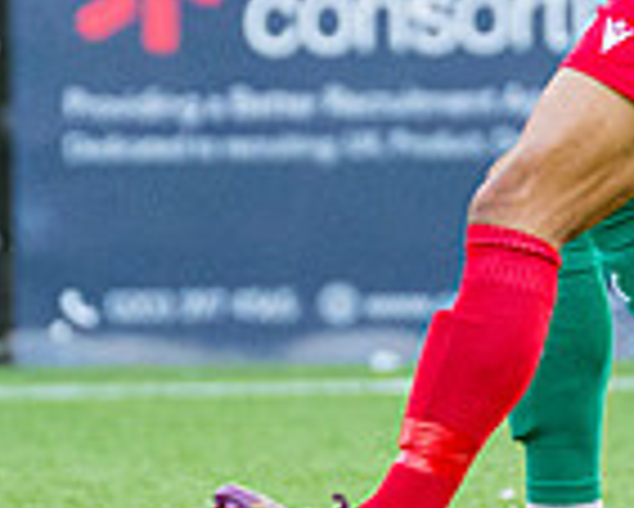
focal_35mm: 2000
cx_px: 466
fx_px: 37554
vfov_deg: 0.8
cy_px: -43
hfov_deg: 1.0
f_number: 2.8
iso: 1250
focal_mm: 270
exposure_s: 1/800
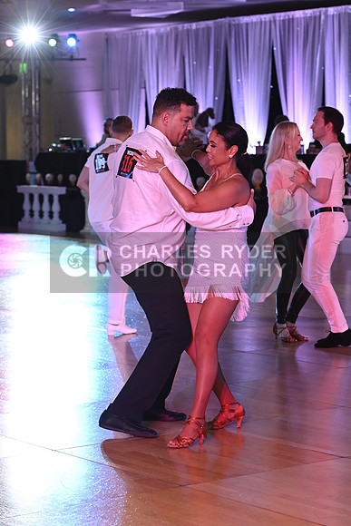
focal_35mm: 100
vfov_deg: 20.4
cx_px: 176
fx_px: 1462
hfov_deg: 13.7
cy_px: 263
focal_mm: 100
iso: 2000
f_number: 5
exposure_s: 1/200
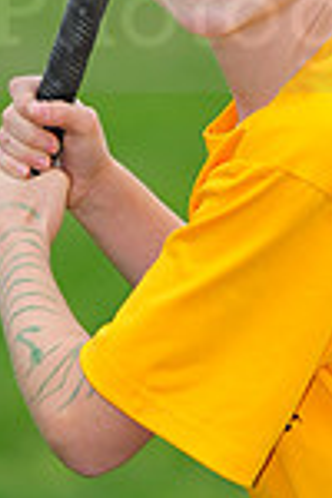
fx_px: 8825
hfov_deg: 2.2
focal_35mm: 638
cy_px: -13
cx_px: 229
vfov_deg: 3.2
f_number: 5
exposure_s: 1/640
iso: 400
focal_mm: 165
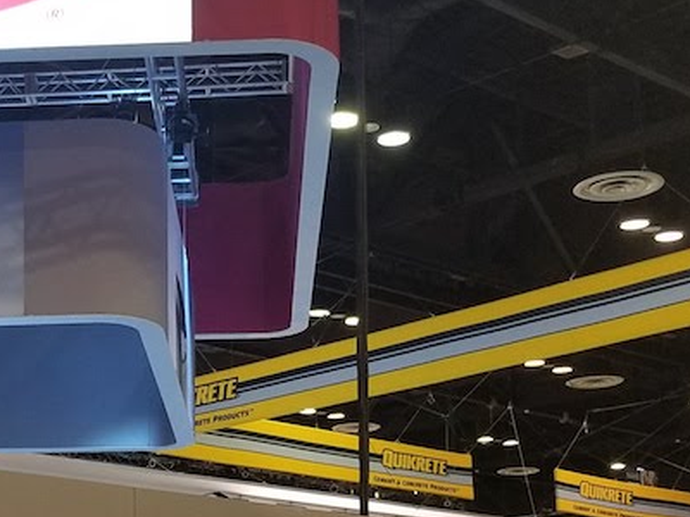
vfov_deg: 18.9
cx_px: 162
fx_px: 1515
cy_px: 517
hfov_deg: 25.3
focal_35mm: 76
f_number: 1.7
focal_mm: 4.25
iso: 160
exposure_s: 1/40
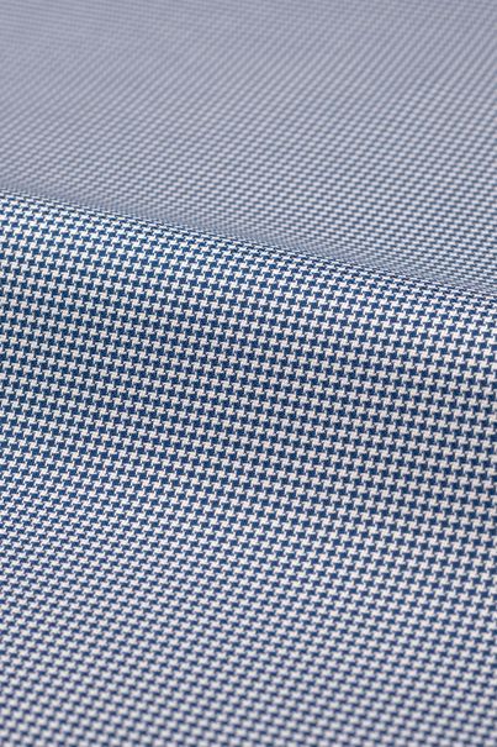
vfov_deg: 23.9
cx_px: 248
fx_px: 1761
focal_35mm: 85
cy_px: 374
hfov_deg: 16.1
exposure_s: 1/160
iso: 100
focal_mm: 85
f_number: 8
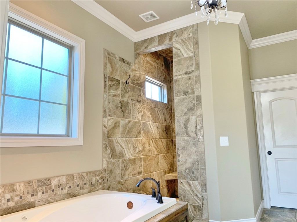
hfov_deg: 67.3
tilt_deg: +8.5
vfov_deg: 53.1
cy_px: 111
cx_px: 148
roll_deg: +0.8
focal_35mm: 26
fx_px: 223
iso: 80
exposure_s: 1/60
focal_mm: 4.25
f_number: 1.8
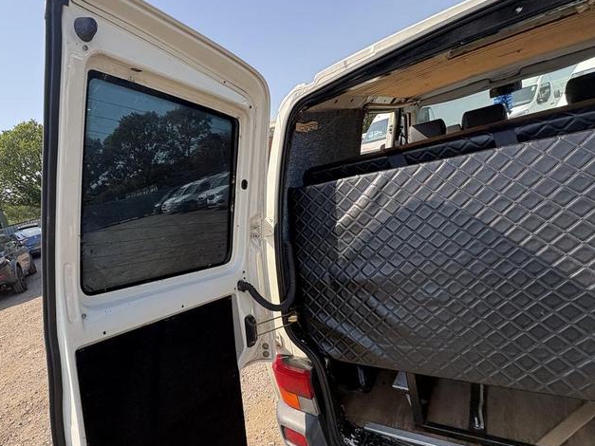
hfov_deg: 78.5
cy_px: 247
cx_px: 189
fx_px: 344
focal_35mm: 20
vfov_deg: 65.8
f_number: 2.2
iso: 40
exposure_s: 1/407
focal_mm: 2.22
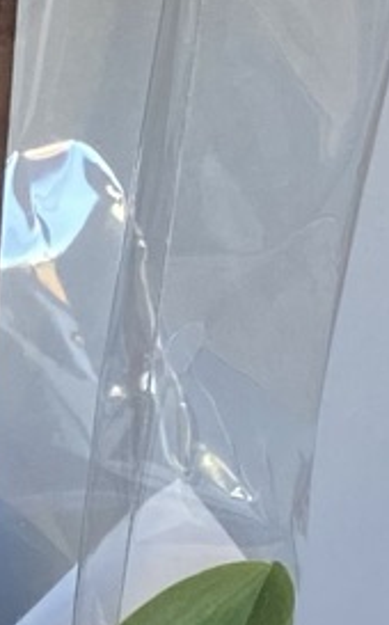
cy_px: 353
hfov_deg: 6.3
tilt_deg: -19.8
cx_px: -169
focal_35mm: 207
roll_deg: +4.5
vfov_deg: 10.1
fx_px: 3521
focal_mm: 4.25
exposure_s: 1/100
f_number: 1.8
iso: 100
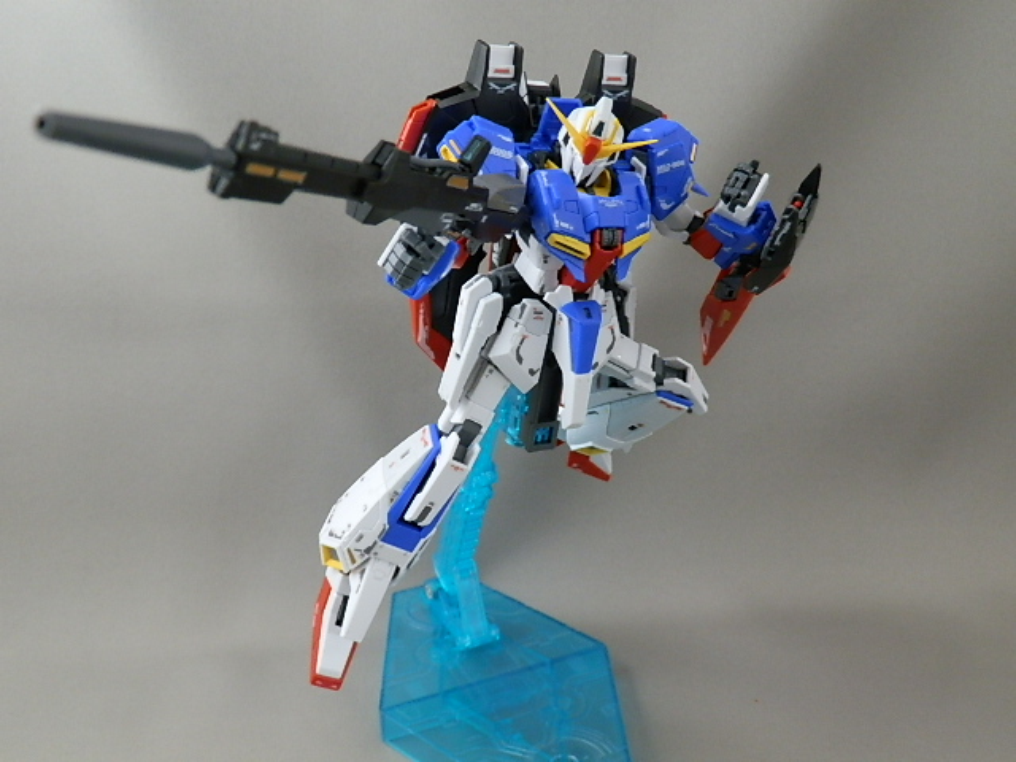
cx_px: 508
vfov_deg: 41.8
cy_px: 381
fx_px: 998
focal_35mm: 34
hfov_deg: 54.0
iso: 200
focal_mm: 6.17
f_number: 3.5
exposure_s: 1/8
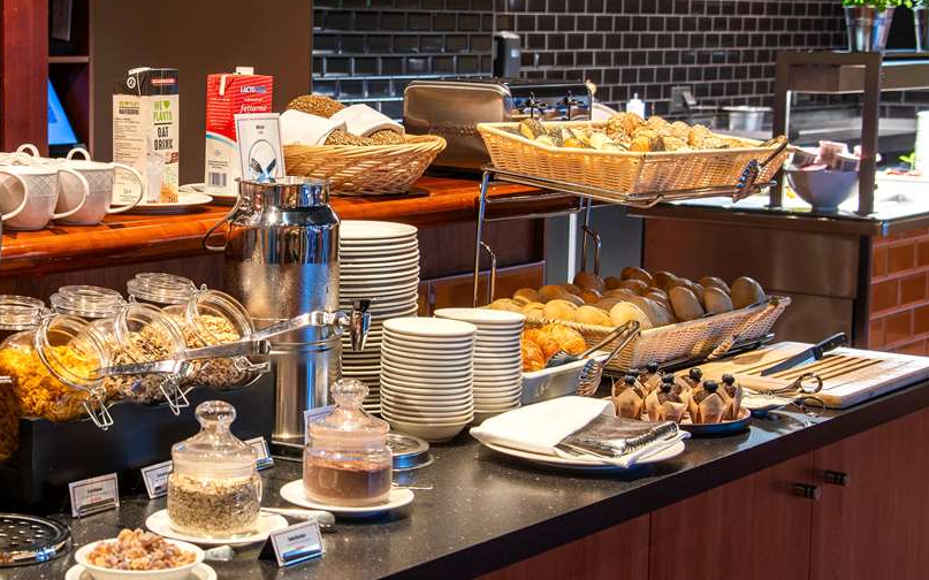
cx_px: 195
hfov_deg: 28.0
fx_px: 1823
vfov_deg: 18.1
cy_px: 253
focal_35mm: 72
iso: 160
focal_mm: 38
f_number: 5.6
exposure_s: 1
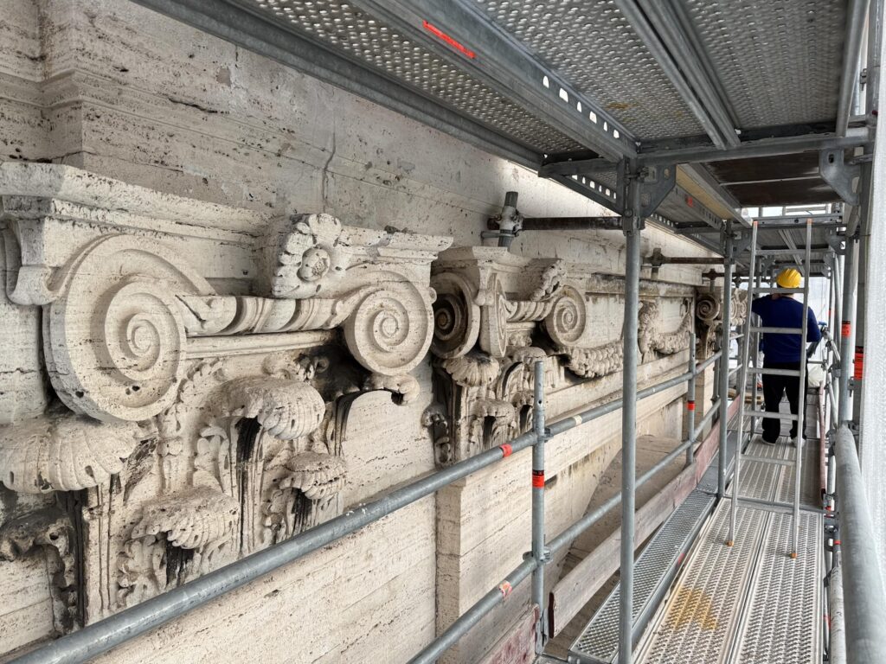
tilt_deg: -2.9
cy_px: 332
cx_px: 443
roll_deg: +1.4
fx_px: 614
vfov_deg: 56.8
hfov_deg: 71.6
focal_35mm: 24
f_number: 1.78
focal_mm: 6.76
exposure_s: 1/598
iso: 80
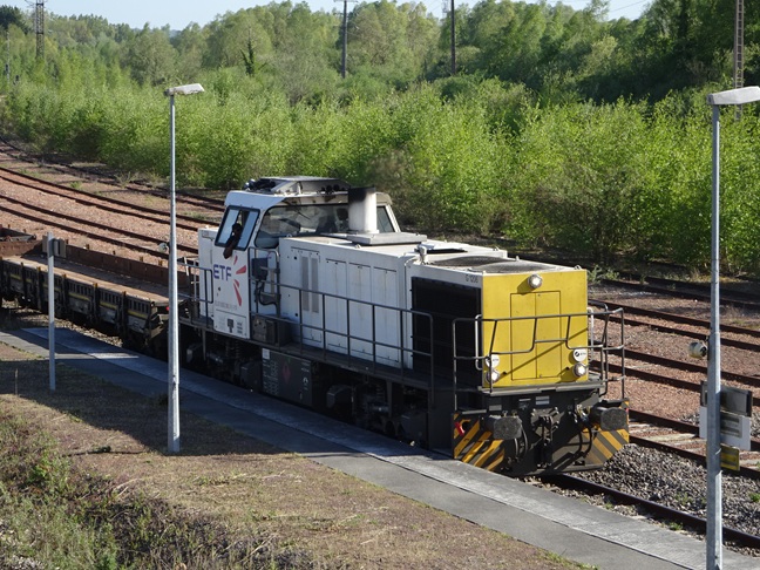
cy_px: 285
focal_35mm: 108
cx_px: 380
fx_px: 2371
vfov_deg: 13.7
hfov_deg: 18.2
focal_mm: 18.53
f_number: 5
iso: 80
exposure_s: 1/200
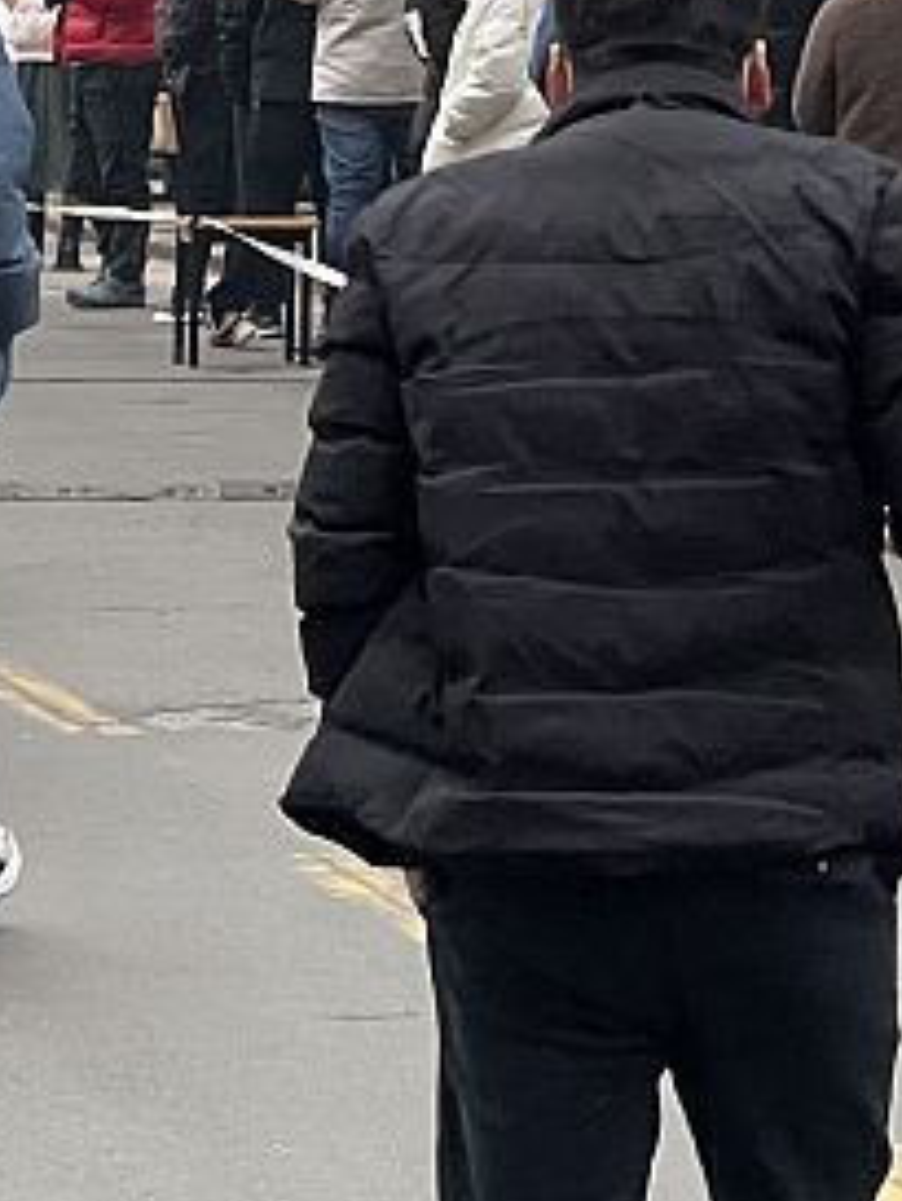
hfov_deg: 5.2
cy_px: -128
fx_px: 9755
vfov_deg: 7.0
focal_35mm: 281
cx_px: 1738
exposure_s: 1/121
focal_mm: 7.5
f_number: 2.2
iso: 160
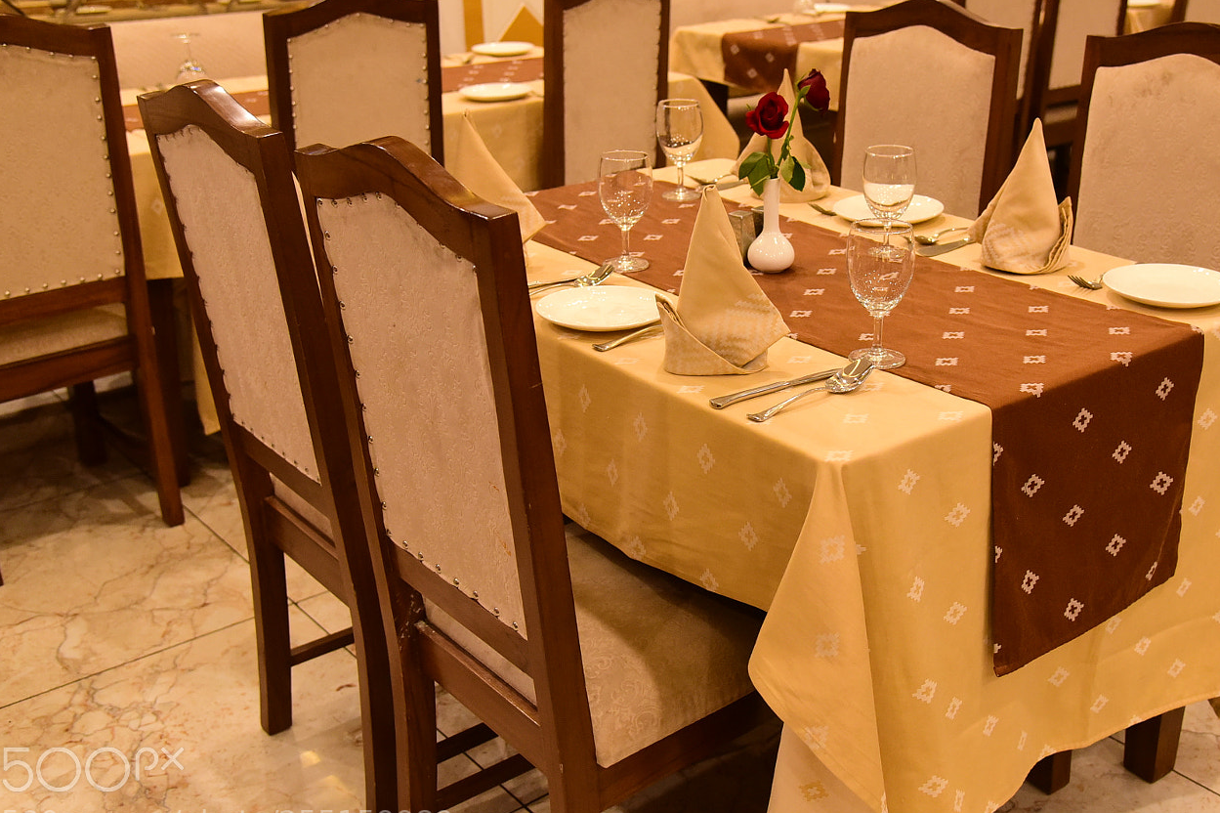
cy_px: 377
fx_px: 1389
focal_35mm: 41
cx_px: 723
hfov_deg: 47.2
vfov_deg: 32.6
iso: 3200
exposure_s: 1/80
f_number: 4
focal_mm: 32
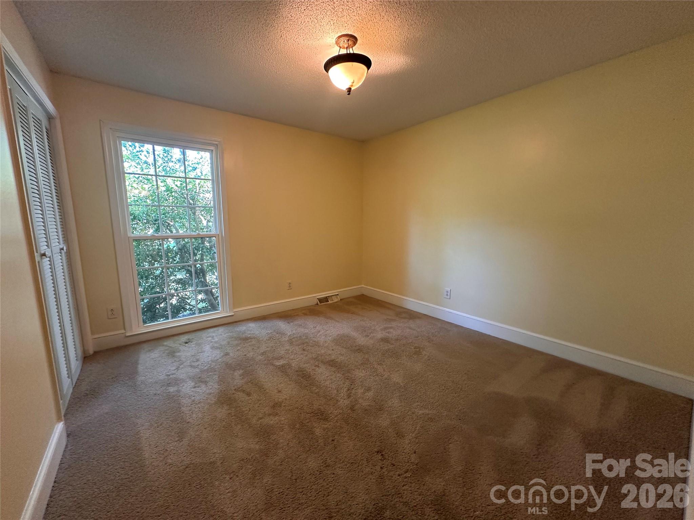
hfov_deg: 102.1
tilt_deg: -8.6
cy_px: 260
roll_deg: +0.6
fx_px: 281
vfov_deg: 85.7
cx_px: 347
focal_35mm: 14
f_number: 2.2
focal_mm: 2.22
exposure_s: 1/60
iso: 320
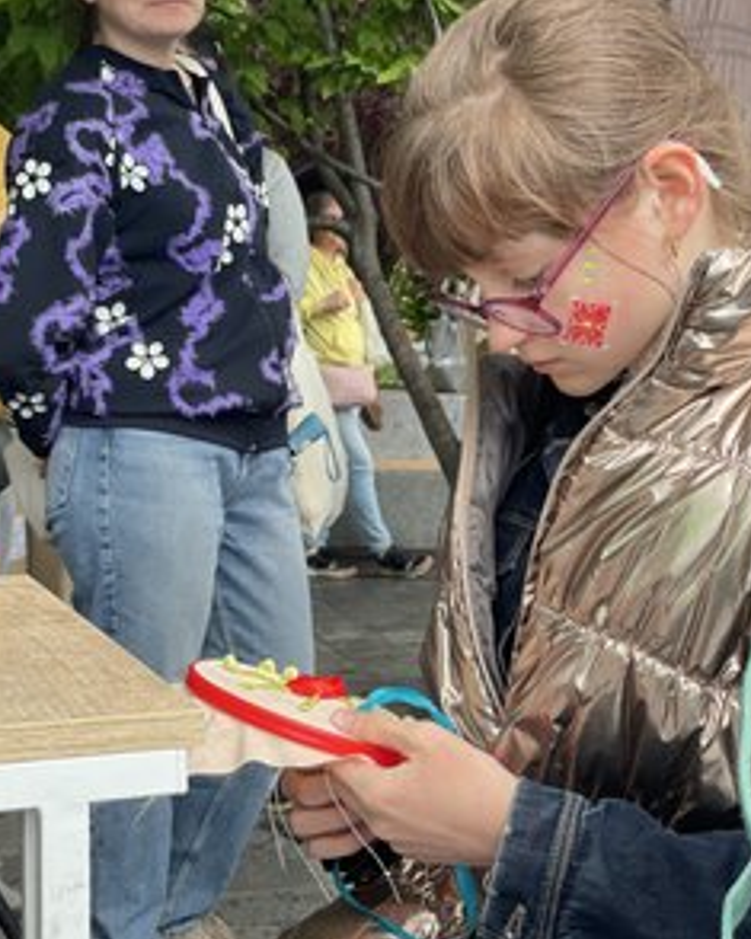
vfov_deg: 27.5
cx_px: 508
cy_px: 473
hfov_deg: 22.1
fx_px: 1918
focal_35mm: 69
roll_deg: -1.1
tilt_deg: -3.9
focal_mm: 6
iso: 25
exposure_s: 1/189
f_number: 2
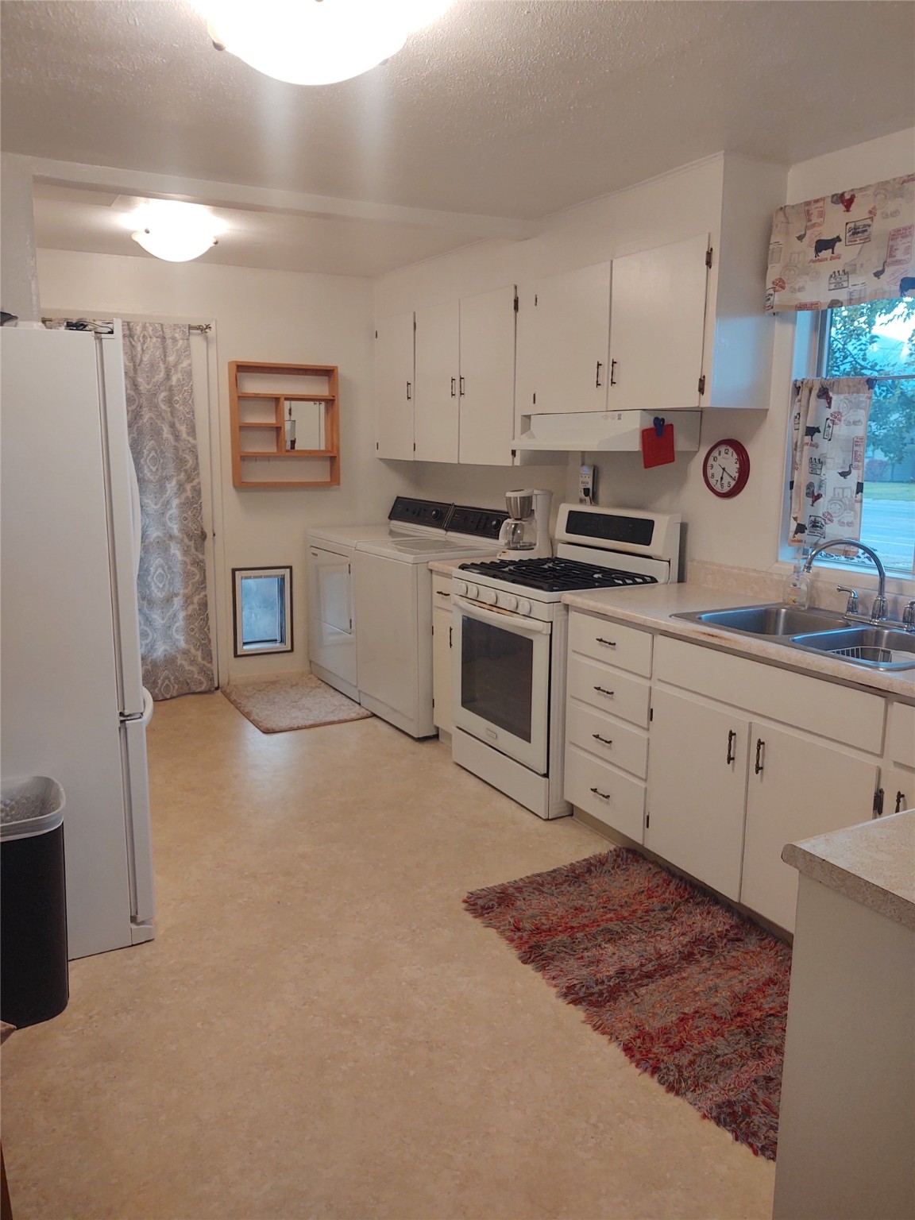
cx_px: 458
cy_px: 610
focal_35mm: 27
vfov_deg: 65.3
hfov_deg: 51.4
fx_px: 952
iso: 100
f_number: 1.7
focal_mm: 4.75
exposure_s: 1/121
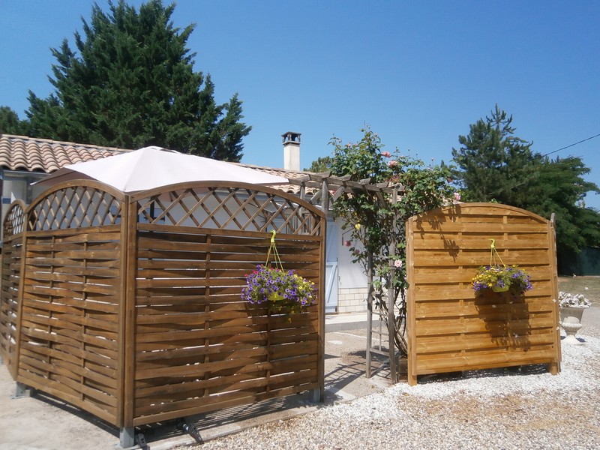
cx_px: 300
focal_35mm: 26
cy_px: 225
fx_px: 451
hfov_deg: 67.3
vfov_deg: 53.1
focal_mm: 4.7
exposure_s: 1/1600
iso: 80
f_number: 2.8
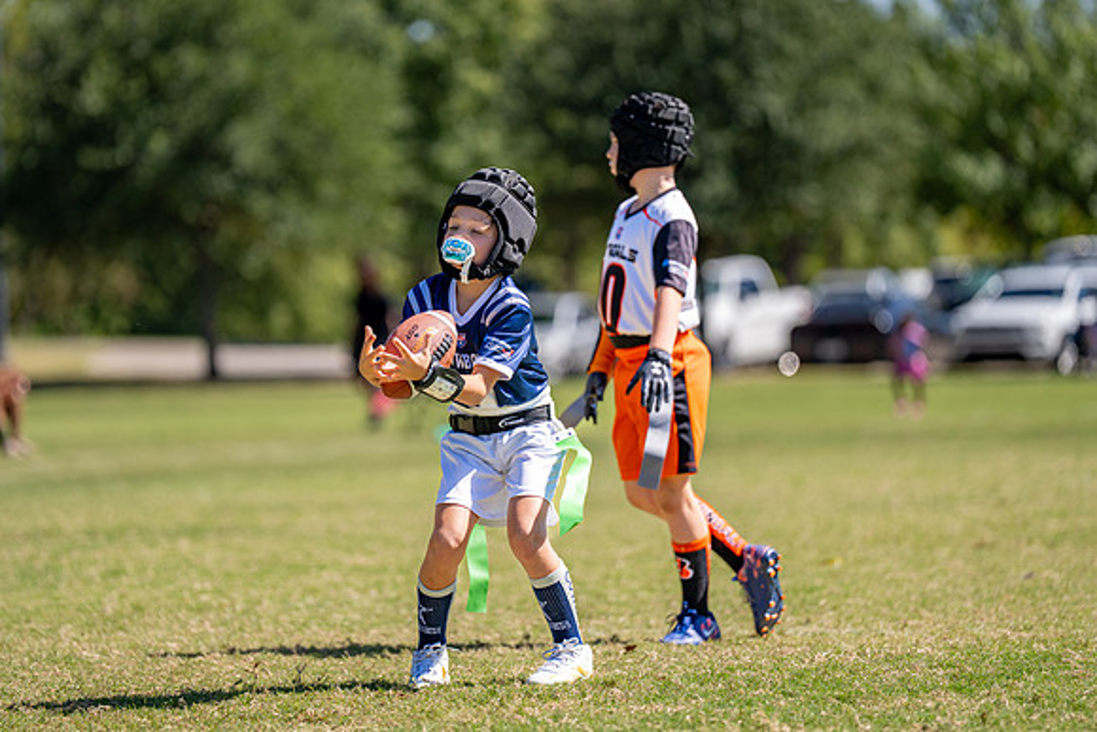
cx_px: 485
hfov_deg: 10.8
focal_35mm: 190
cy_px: 327
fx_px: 5801
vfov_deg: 7.2
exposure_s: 1/2000
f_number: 2.8
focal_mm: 170
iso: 160
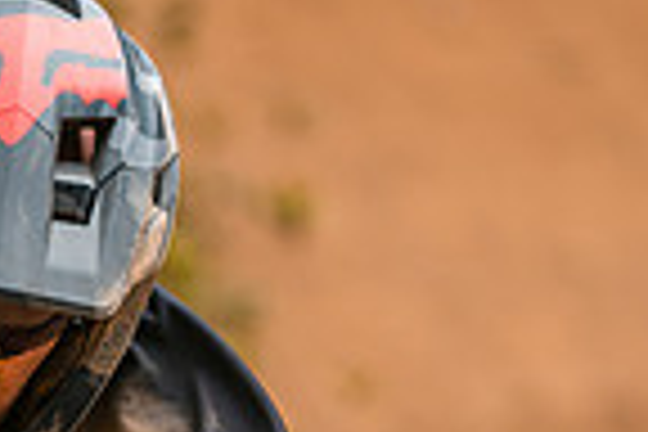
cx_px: 63
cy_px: 608
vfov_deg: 1.7
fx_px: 14471
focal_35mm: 804
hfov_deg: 2.6
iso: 220
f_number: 2.8
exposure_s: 1/1600
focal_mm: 200
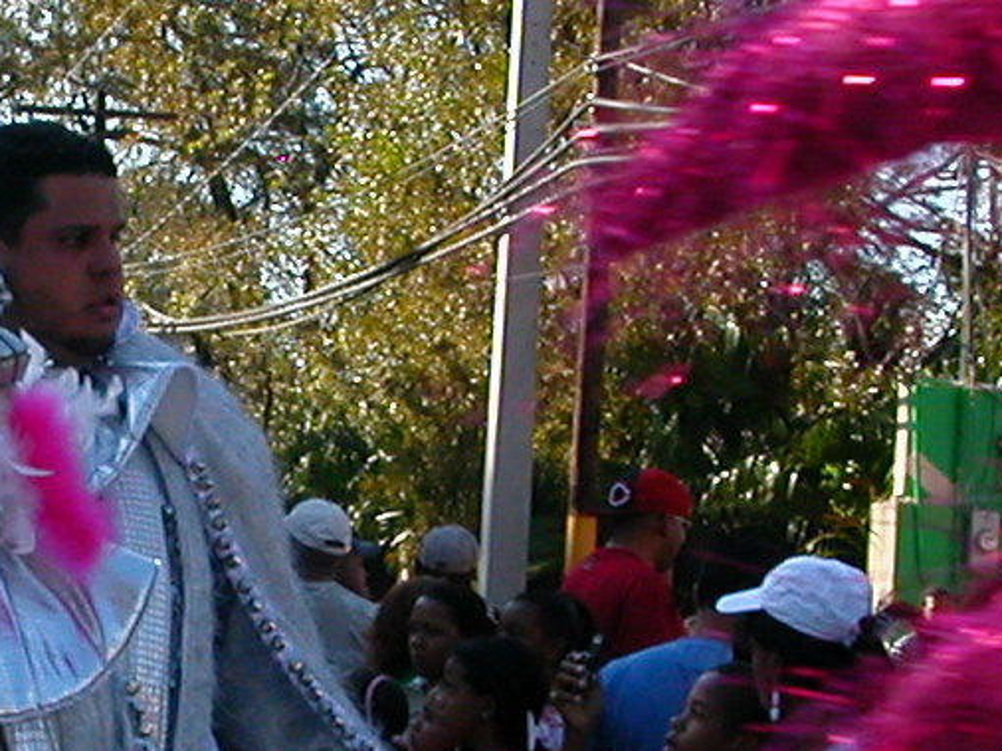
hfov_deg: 16.6
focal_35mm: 117
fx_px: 3385
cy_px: 587
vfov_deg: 12.6
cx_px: 93
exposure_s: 1/276
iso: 100
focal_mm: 5.6
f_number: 4.5
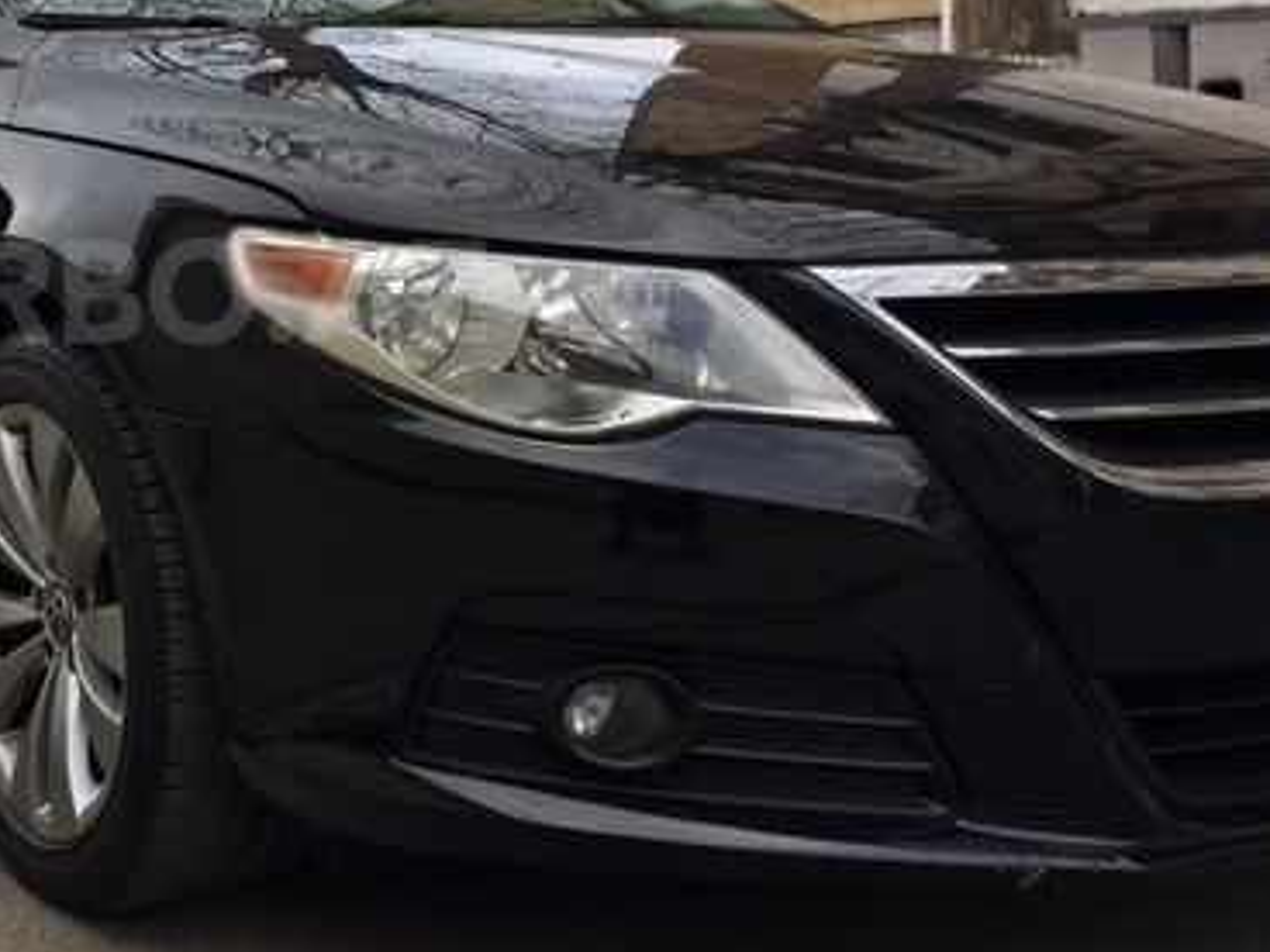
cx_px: 135
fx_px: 1908
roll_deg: +0.6
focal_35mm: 52
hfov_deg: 34.8
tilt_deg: -4.6
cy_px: 291
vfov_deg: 27.8
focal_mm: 4.15
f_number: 2.2
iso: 32
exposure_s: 1/526
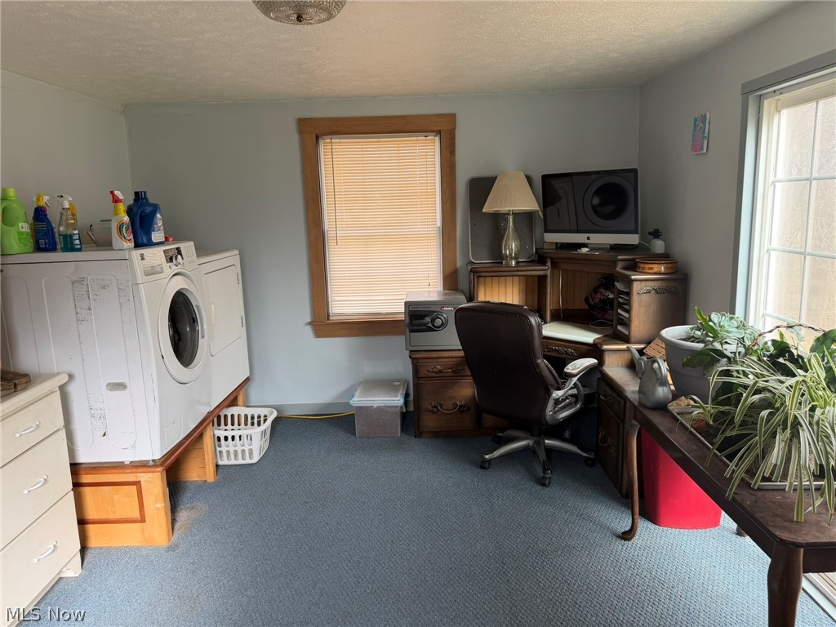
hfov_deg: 71.6
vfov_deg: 56.8
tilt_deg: -7.4
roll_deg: +1.5
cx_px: 418
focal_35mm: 24
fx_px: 580
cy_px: 314
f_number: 1.78
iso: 125
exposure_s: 1/121
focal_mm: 6.76
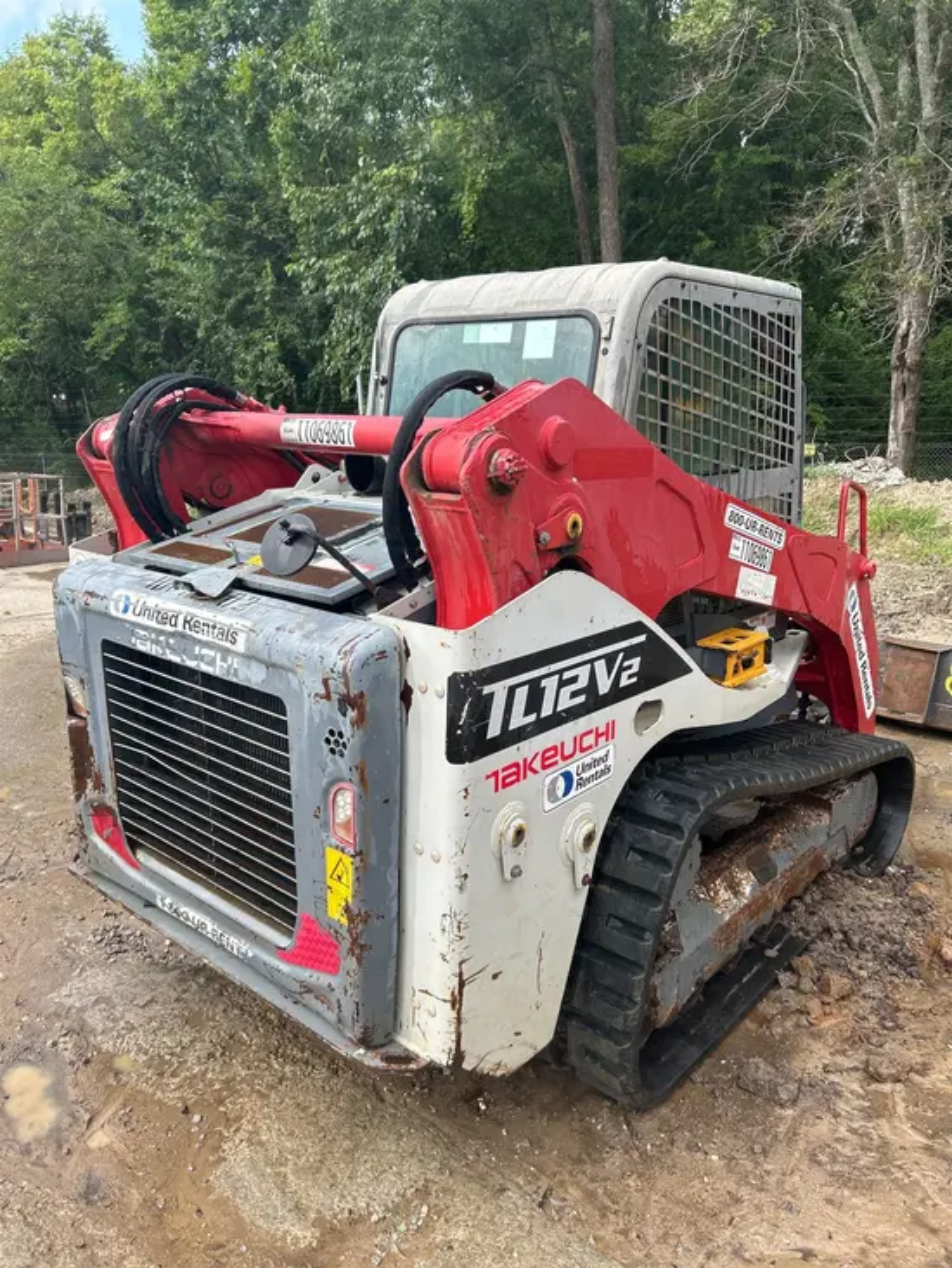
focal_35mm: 26
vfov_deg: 67.3
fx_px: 953
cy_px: 634
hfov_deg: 53.1
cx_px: 476
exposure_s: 1/1112
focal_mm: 5.7
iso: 50
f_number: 1.5
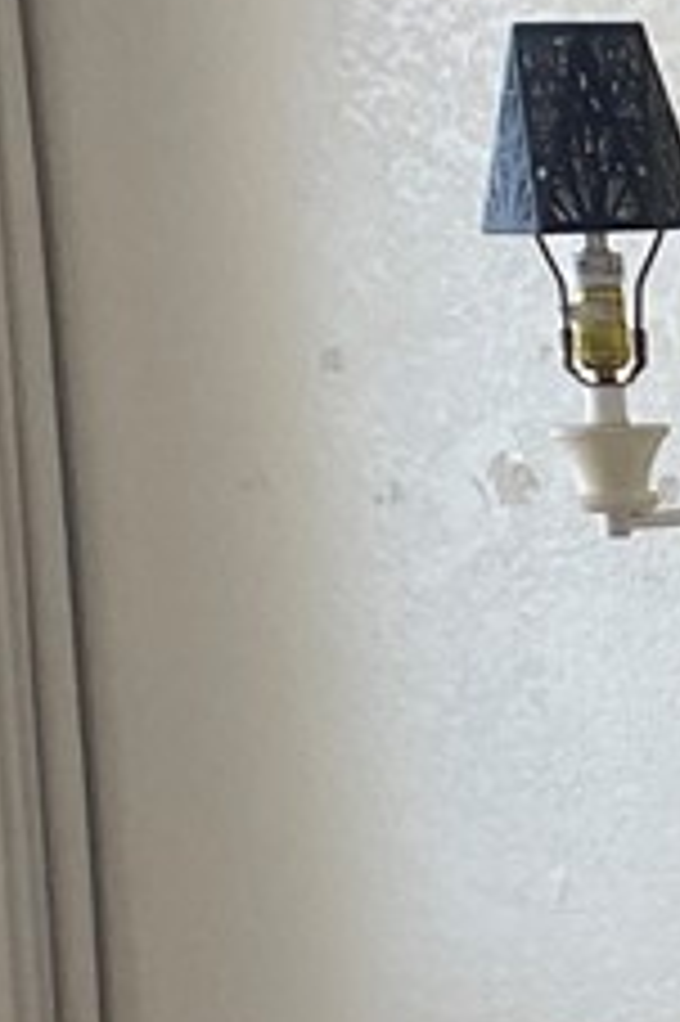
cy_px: 1117
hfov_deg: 5.9
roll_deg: +0.3
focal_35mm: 191
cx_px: 2855
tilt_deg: -7.1
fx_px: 5420
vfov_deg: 10.6
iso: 64
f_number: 1.8
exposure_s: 1/122
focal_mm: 4.25
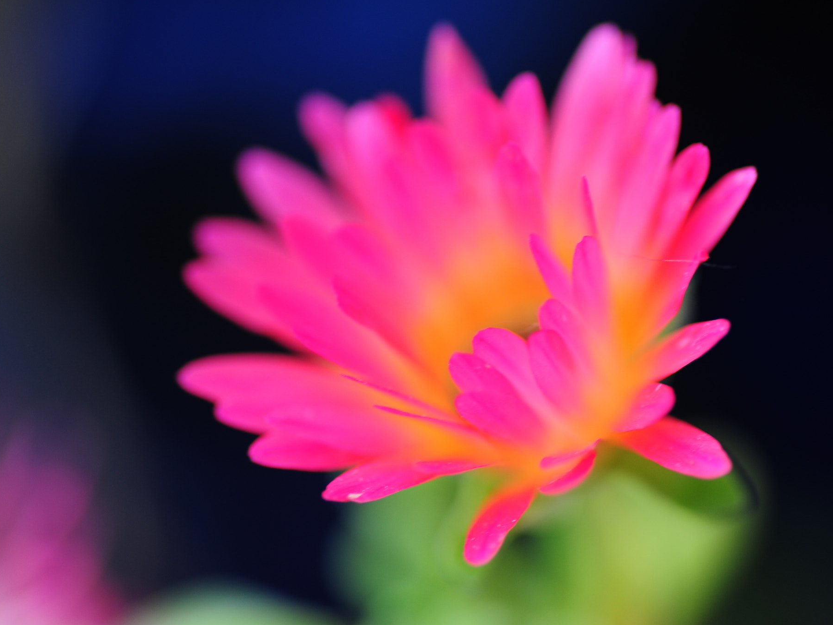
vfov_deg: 13.6
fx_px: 2623
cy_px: 312
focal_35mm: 109
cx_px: 458
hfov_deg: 18.0
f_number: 4.8
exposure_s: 1/100
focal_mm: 100
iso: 400
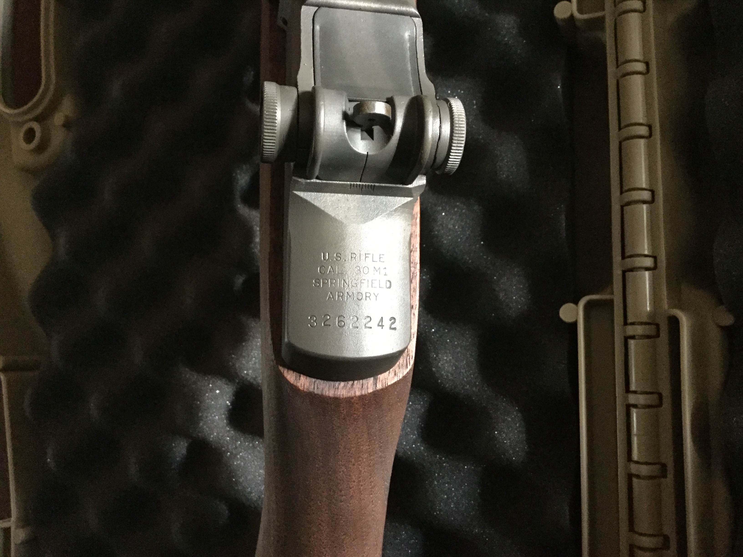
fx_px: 665
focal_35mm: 31
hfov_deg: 58.4
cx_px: 372
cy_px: 278
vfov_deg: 45.4
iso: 400
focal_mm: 3.3
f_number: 2.4
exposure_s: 1/15
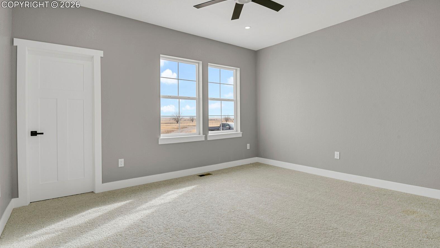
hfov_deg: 92.7
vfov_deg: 61.0
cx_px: 219
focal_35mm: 18
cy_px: 118
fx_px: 210
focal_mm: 17
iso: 250
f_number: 8
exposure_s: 1/5
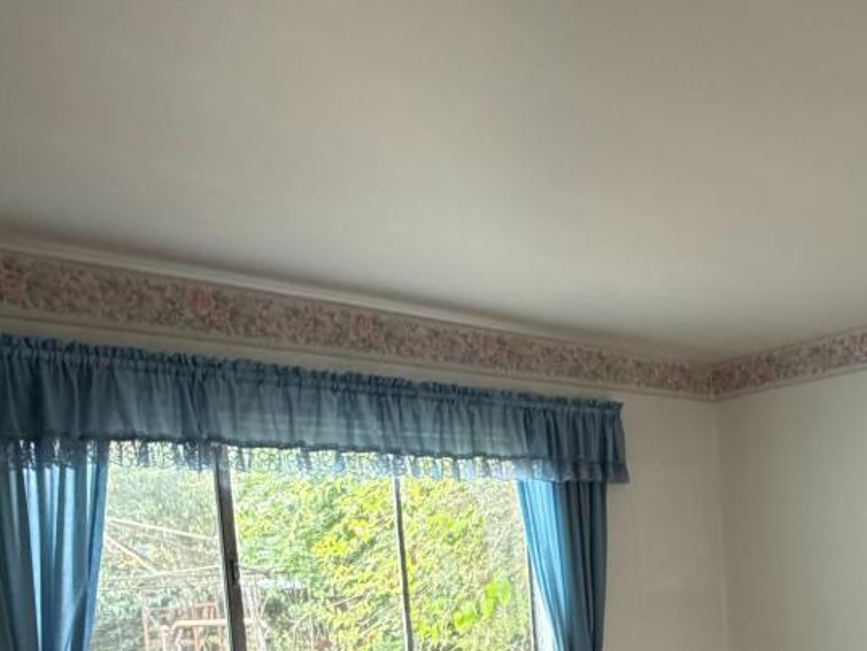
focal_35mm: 39
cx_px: 635
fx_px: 977
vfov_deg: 34.1
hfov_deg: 46.4
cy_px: 624
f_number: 2.2
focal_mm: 2.22
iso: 320
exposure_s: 1/121
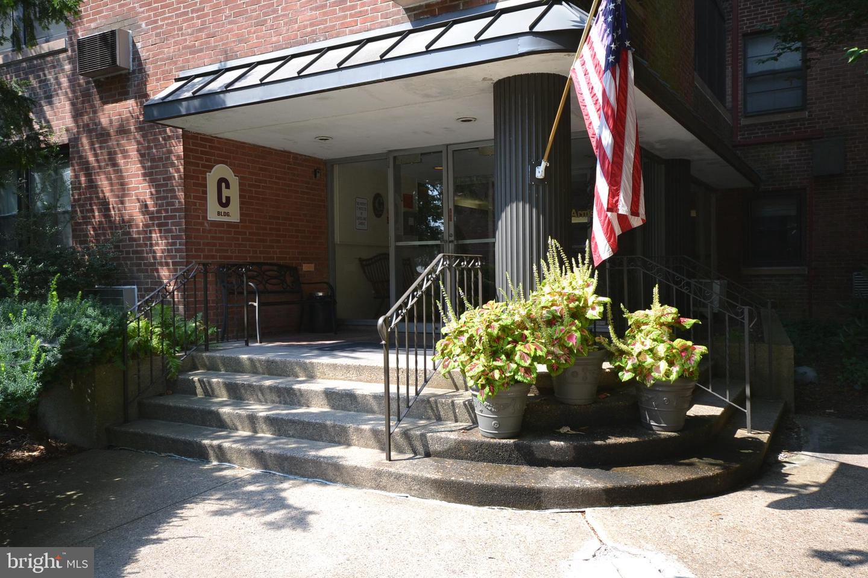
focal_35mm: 30
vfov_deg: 43.6
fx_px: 723
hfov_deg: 61.9
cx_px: 434
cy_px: 289
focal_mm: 20
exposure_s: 1/125
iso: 160
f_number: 5.6
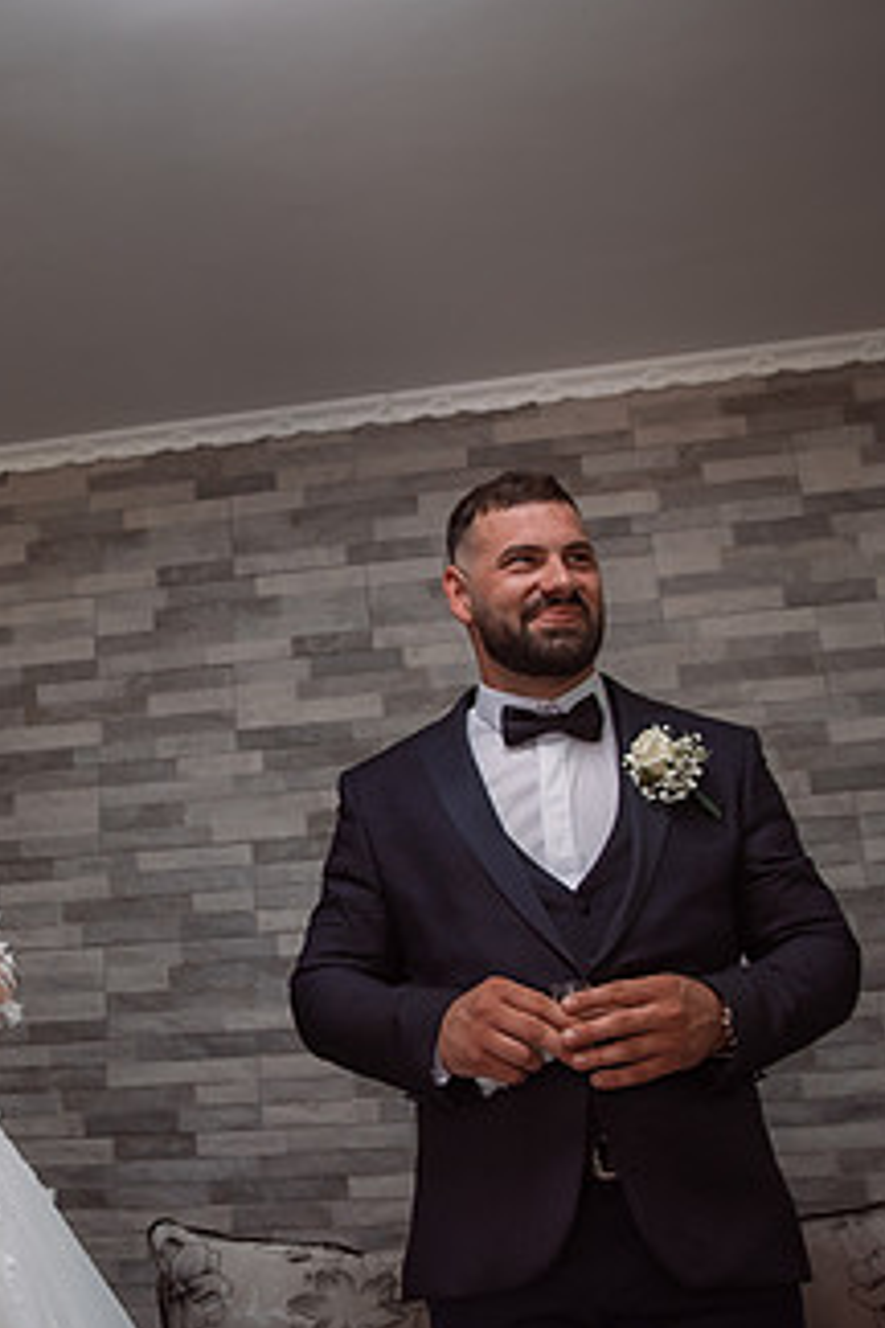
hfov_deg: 30.2
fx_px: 1586
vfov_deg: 45.4
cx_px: 131
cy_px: 736
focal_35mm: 43
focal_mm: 24
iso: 1000
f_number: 2.8
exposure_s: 1/250
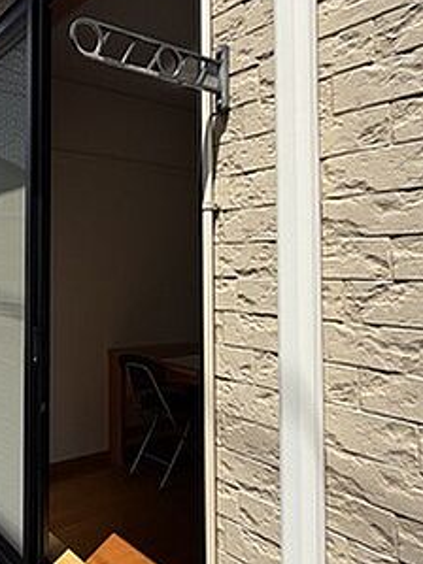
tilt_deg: +1.1
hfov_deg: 42.6
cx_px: 36
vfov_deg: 59.8
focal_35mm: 30
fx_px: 489
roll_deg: +0.1
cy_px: 251
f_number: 2.2
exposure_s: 1/770
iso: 20
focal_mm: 2.22
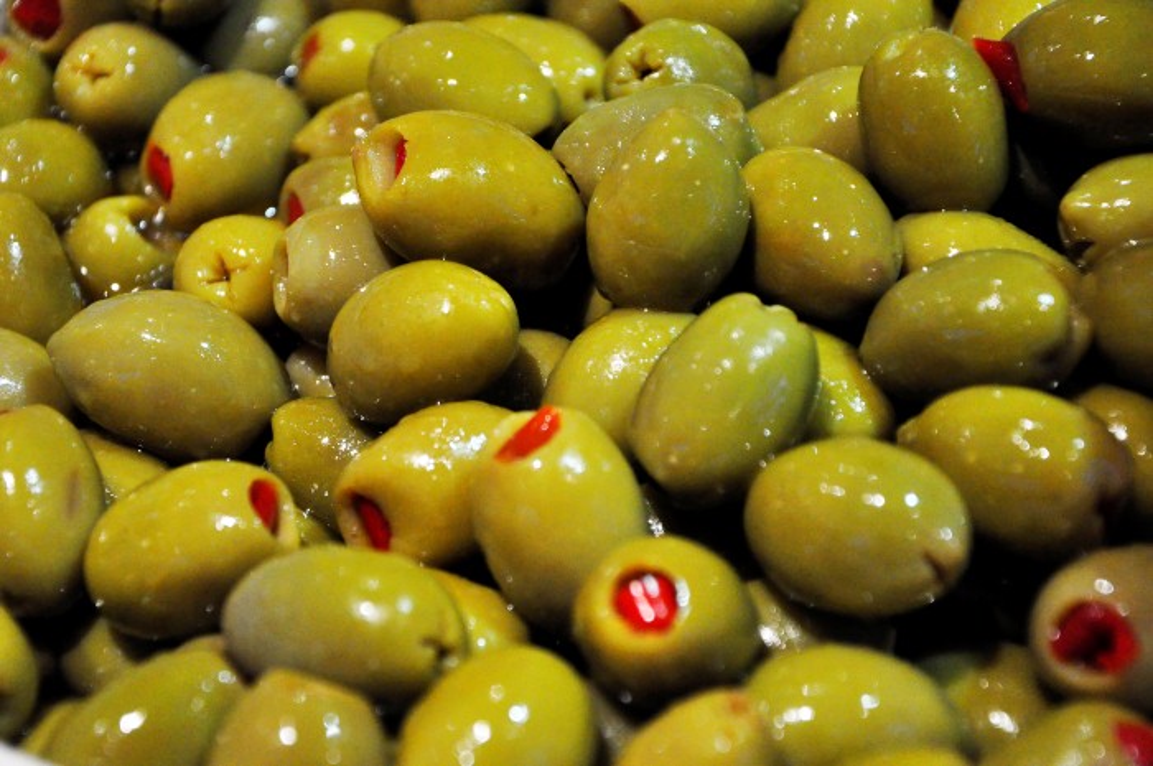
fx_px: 3359
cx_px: 576
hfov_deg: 19.5
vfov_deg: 13.0
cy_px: 383
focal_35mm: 105
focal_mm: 70
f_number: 5.3
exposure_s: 1/160
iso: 2000
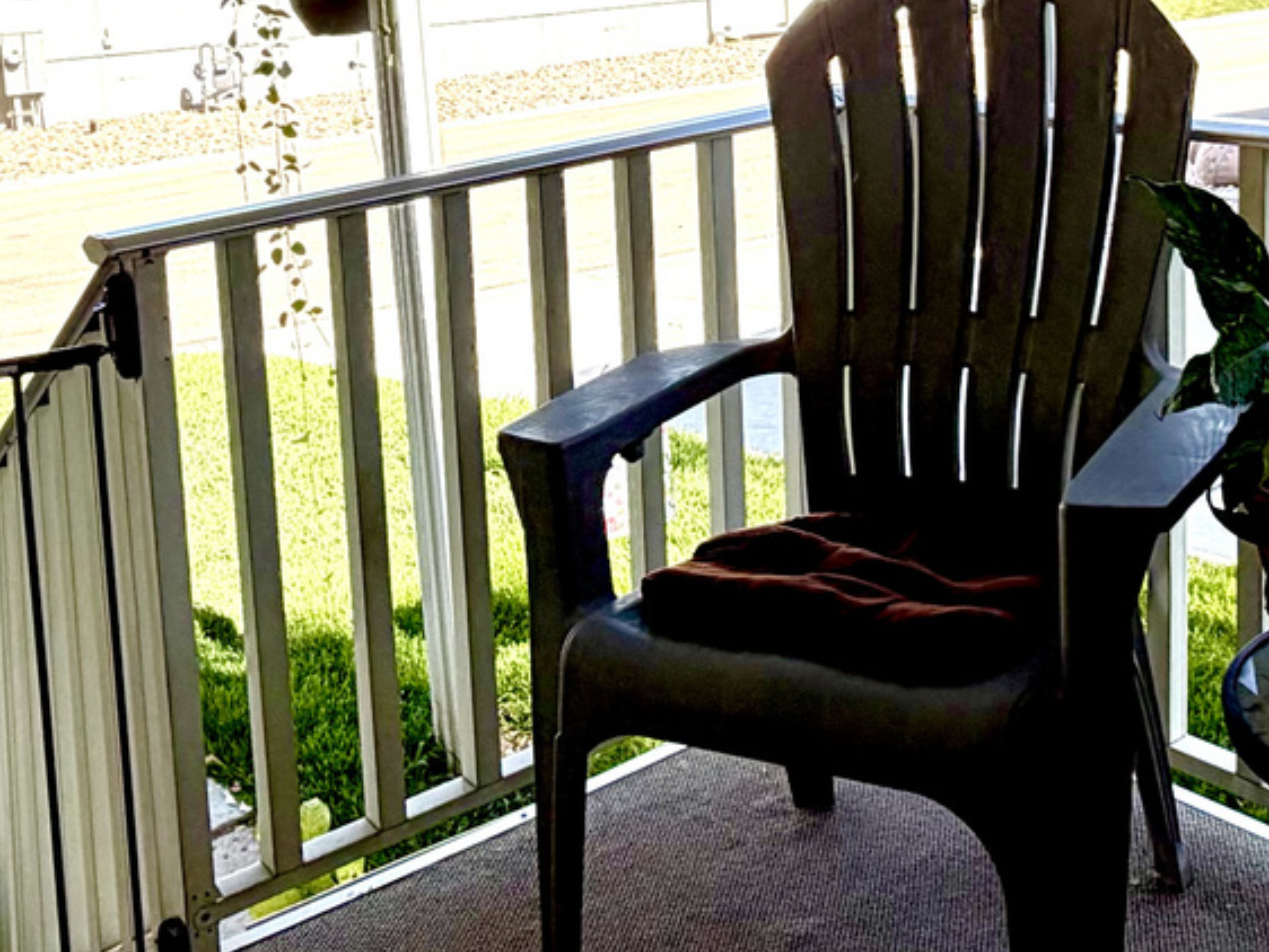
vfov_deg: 27.5
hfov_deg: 37.4
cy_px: 95
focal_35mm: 51
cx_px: 704
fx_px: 1870
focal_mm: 2.22
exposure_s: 1/502
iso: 40
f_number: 2.2
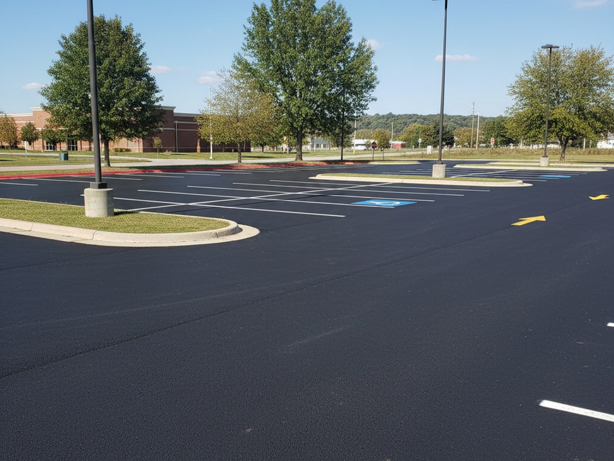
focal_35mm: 23
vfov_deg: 58.9
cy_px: 230
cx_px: 307
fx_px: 408
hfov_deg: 73.9
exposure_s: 1/1766
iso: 369
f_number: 1.8
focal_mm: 6.4
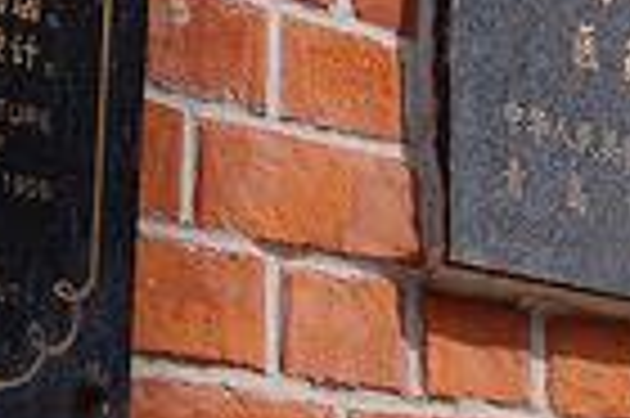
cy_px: -238
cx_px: 652
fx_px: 2237
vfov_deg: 10.3
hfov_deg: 15.7
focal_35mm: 128
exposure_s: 1/640
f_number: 8
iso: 200
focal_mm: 28
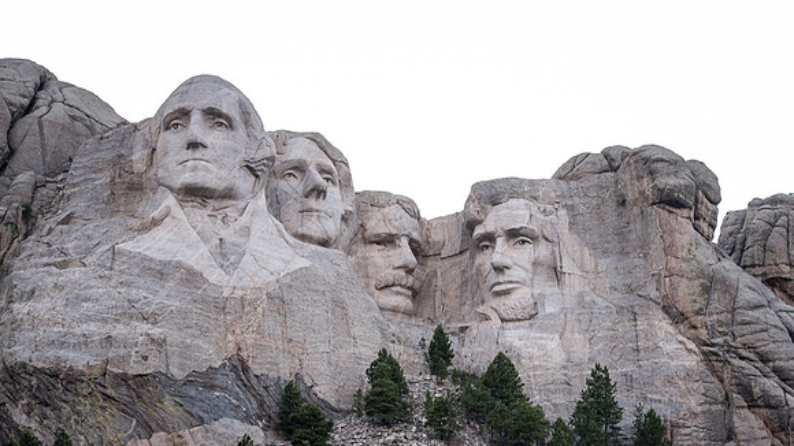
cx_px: 430
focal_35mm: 123
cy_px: 220
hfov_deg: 17.5
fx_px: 2579
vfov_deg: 9.9
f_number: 2.8
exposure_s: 1/250
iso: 800
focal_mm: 100
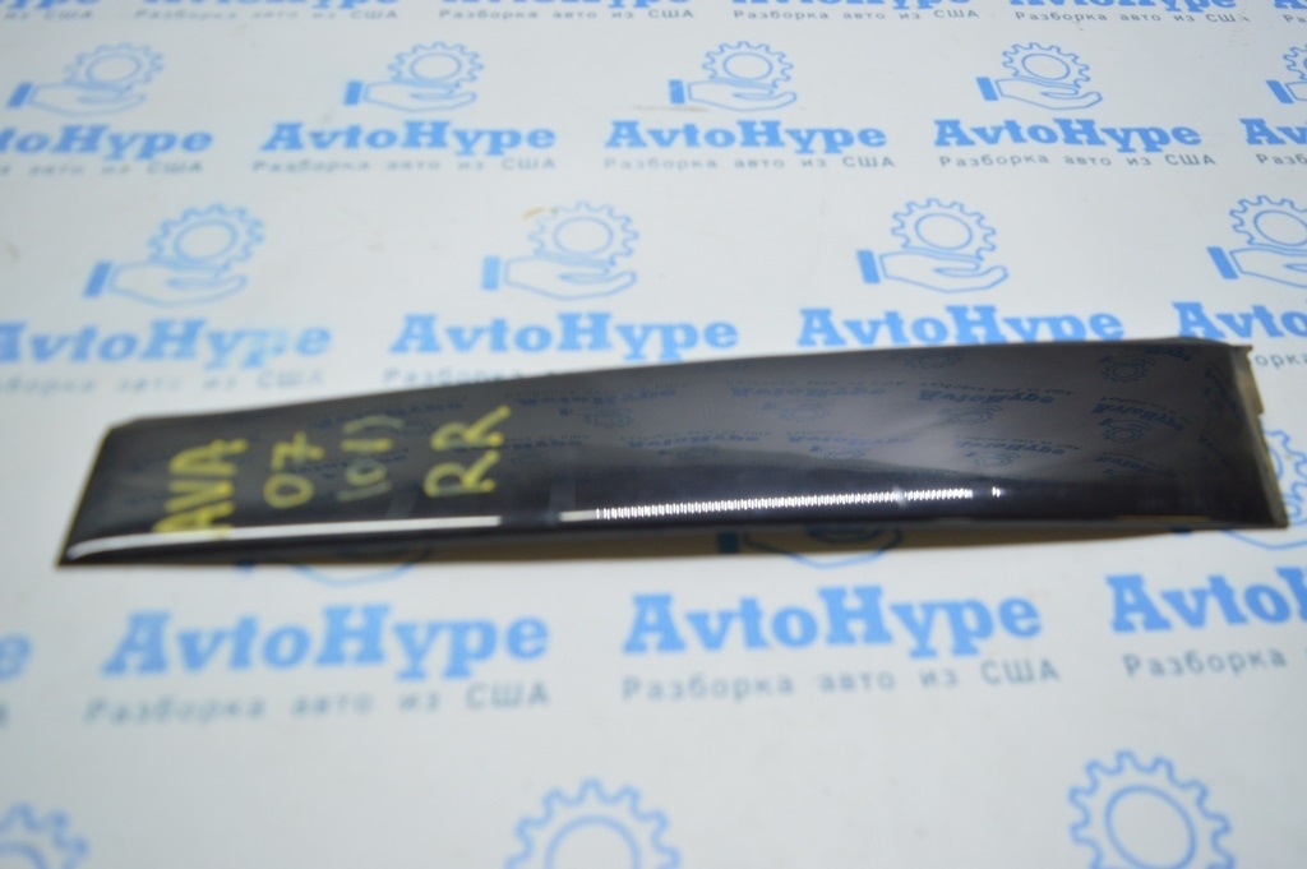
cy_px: 434
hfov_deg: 62.0
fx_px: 1088
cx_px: 654
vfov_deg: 43.5
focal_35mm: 30
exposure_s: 1/80
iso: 400
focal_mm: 20
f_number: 3.5
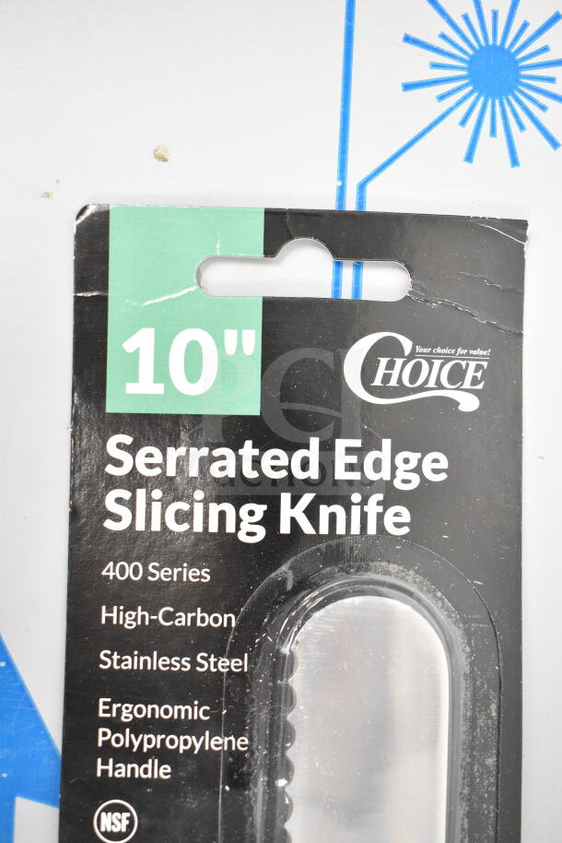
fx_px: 948
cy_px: 422
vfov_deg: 47.9
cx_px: 281
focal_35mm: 40
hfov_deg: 33.0
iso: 2800
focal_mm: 27
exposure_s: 1/40
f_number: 4
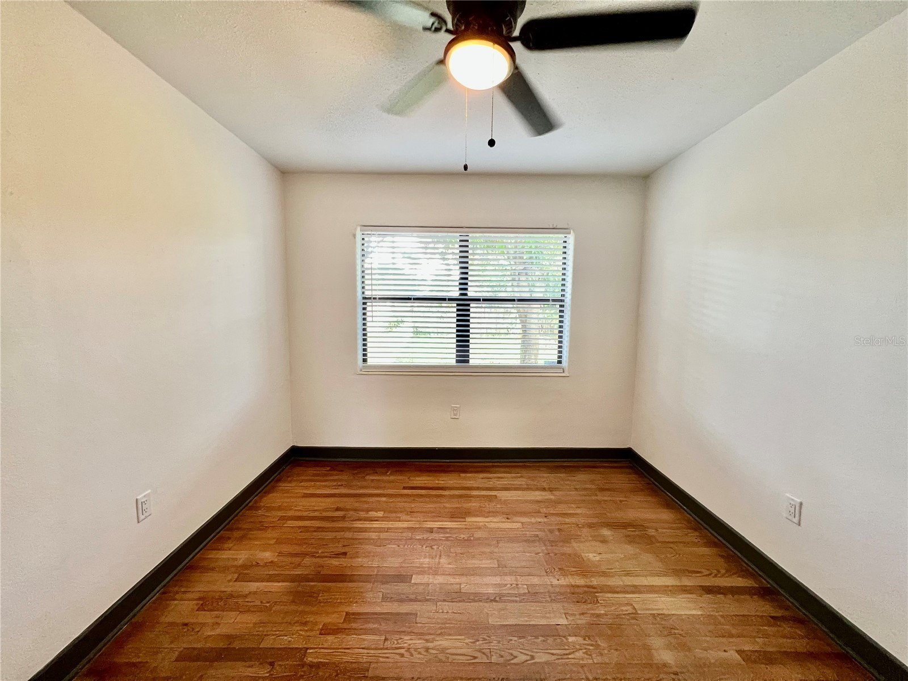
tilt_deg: -5.0
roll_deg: -0.6
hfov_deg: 106.2
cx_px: 454
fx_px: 341
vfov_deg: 89.9
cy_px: 340
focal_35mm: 13
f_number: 1.8
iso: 400
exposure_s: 1/60
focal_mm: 1.57
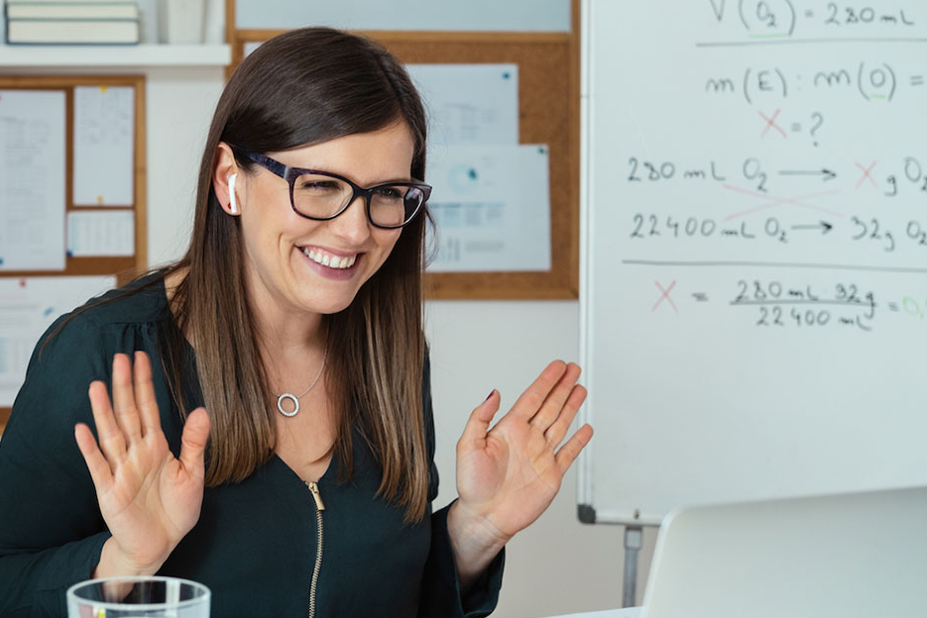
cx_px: 394
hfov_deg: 29.6
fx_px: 1751
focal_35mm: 68
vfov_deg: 20.0
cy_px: 354
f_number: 3.2
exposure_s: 1/160
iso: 320
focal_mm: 35
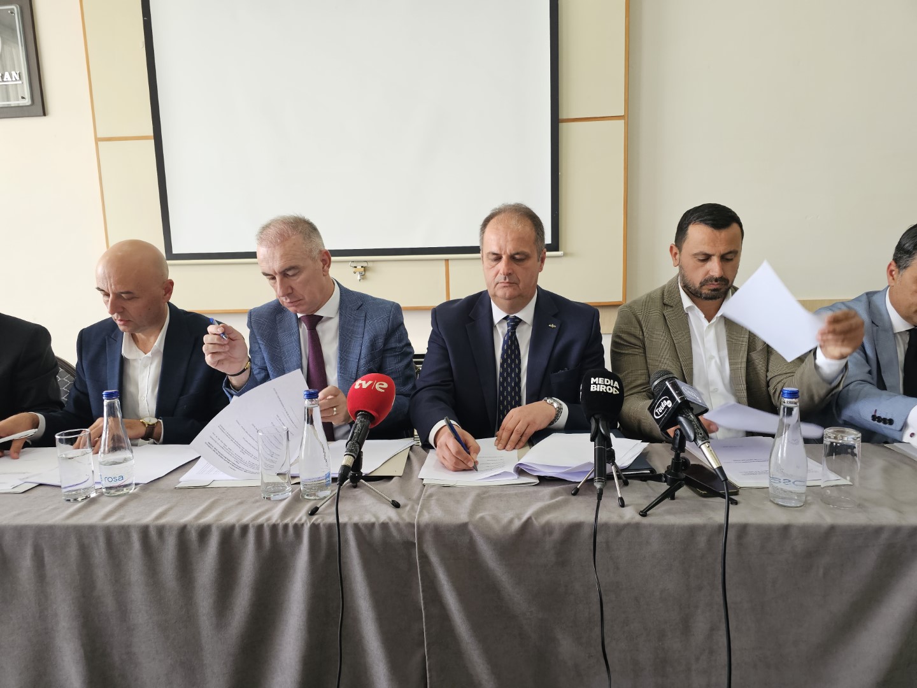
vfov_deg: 58.9
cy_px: 344
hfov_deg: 73.9
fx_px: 609
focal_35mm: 23
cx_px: 458
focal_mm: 6.3
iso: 320
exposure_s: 1/100
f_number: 1.7
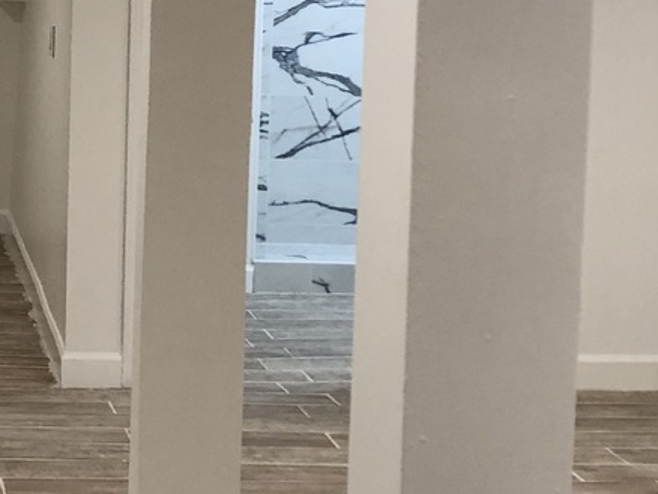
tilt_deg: -2.3
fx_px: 1750
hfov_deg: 20.5
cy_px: 3
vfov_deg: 15.8
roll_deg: -0.9
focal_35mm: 92
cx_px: -35
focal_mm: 4
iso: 32
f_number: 1.8
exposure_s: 1/24
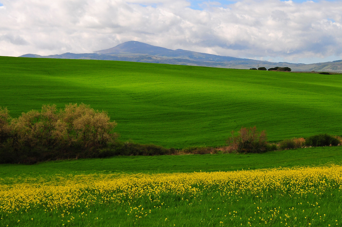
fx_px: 557
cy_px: 81
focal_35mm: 59
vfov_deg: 23.0
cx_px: 220
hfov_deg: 33.9
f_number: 5
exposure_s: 1/2000
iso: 200
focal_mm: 27
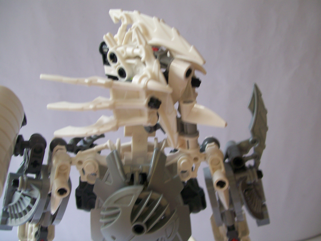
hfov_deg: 51.4
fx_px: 334
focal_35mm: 36
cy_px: 120
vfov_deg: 39.7
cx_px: 160
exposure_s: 1/40.7
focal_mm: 6
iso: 80
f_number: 2.7
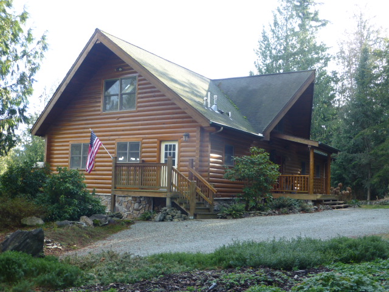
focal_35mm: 41
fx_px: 461
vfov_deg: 35.1
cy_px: 146
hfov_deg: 45.8
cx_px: 194
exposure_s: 1/60
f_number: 3.9
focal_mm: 7.4
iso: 100
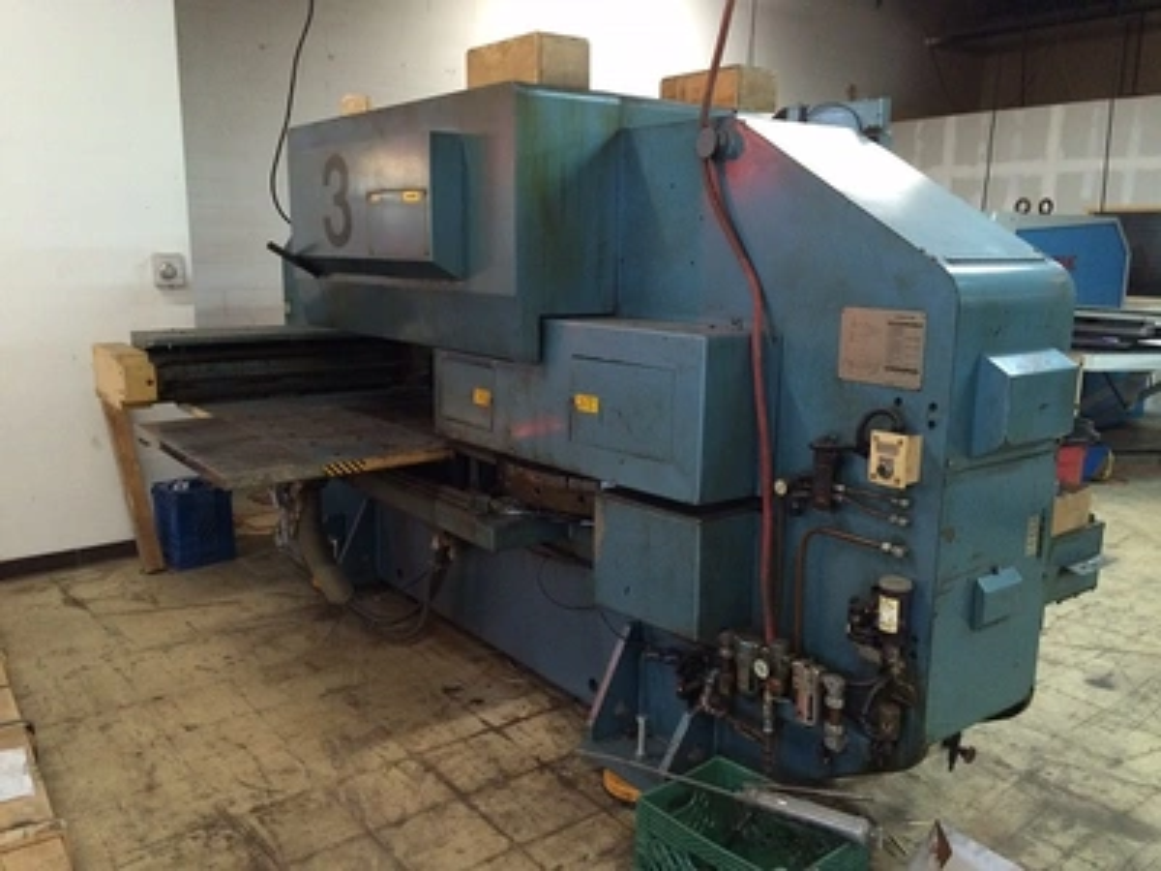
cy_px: 436
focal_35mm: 29
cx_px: 580
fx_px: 973
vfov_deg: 48.2
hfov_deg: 61.7
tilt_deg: -12.5
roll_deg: +0.3
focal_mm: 4.15
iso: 250
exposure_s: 1/30
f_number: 2.2
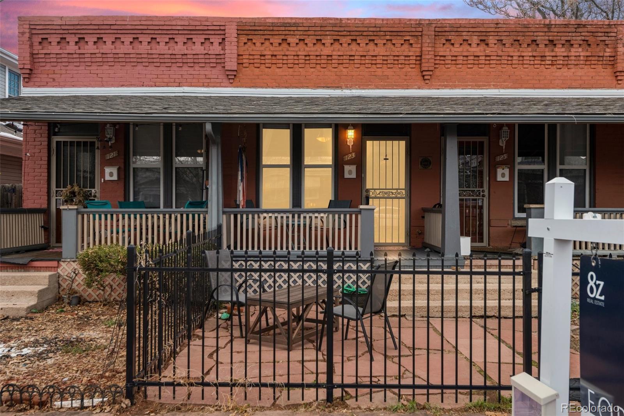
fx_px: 537
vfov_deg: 42.3
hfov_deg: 60.3
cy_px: 208
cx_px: 312
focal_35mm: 31
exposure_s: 1/50
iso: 320
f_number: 9
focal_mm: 31
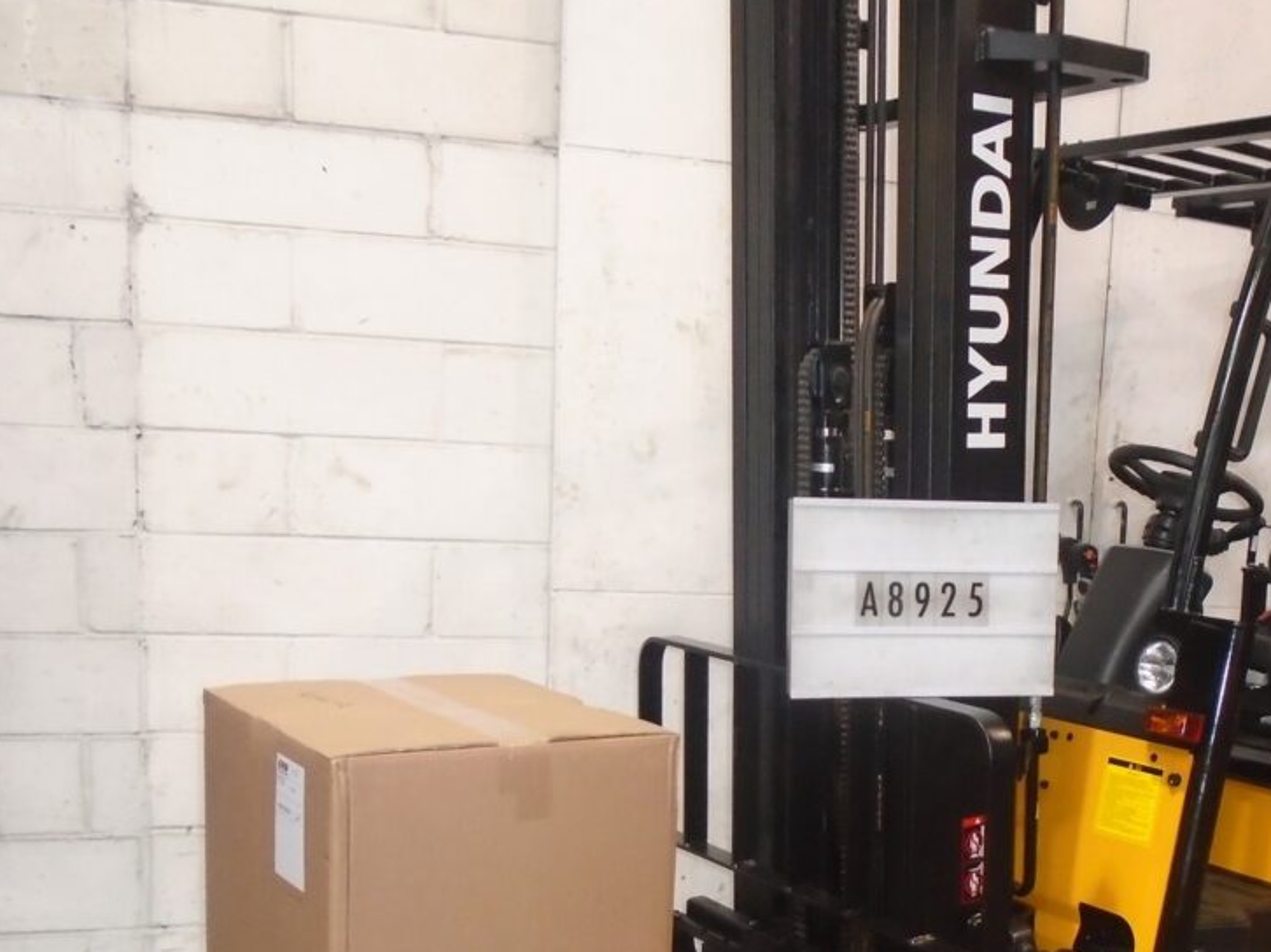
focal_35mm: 43
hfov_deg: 42.7
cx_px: 931
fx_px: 1578
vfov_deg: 33.0
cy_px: 695
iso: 400
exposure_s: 1/30
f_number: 3.2
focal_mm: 4.6
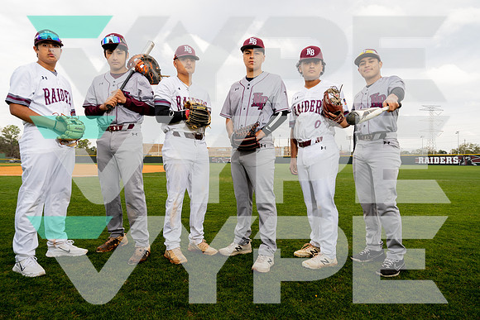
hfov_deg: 71.5
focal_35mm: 25
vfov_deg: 51.3
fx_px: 333
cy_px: 160
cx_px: 240
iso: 100
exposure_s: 1/250
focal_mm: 25
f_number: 8
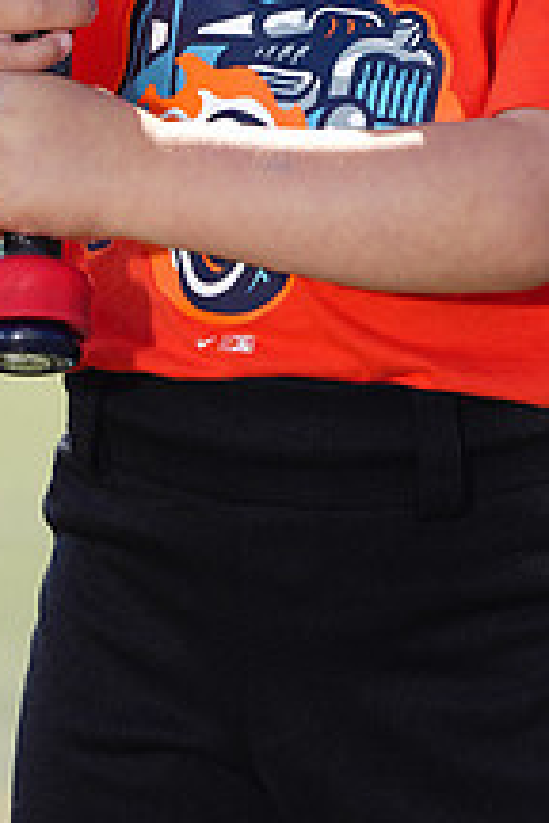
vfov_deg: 3.8
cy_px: -236
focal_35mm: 537
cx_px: 437
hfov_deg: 2.6
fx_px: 12283
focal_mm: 200
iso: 50
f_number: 4
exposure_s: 1/250
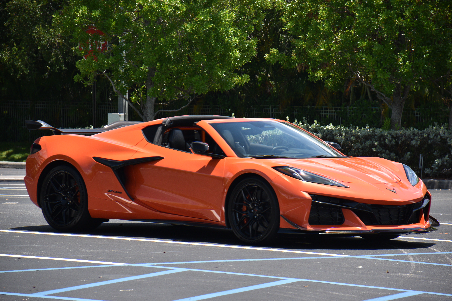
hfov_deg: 9.8
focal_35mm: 210
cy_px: 150
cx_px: 226
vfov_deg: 6.5
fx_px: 2636
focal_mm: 140
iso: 200
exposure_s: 1/250
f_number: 5.6
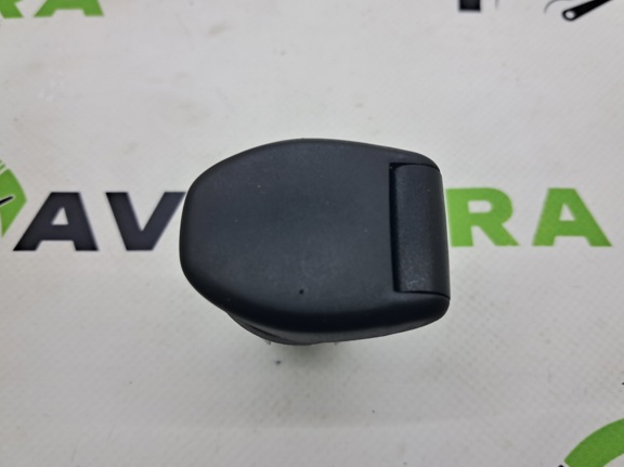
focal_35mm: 30
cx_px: 320
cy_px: 243
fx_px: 540
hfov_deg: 60.0
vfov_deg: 46.7
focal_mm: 4
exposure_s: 1/100
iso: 50
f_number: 1.8
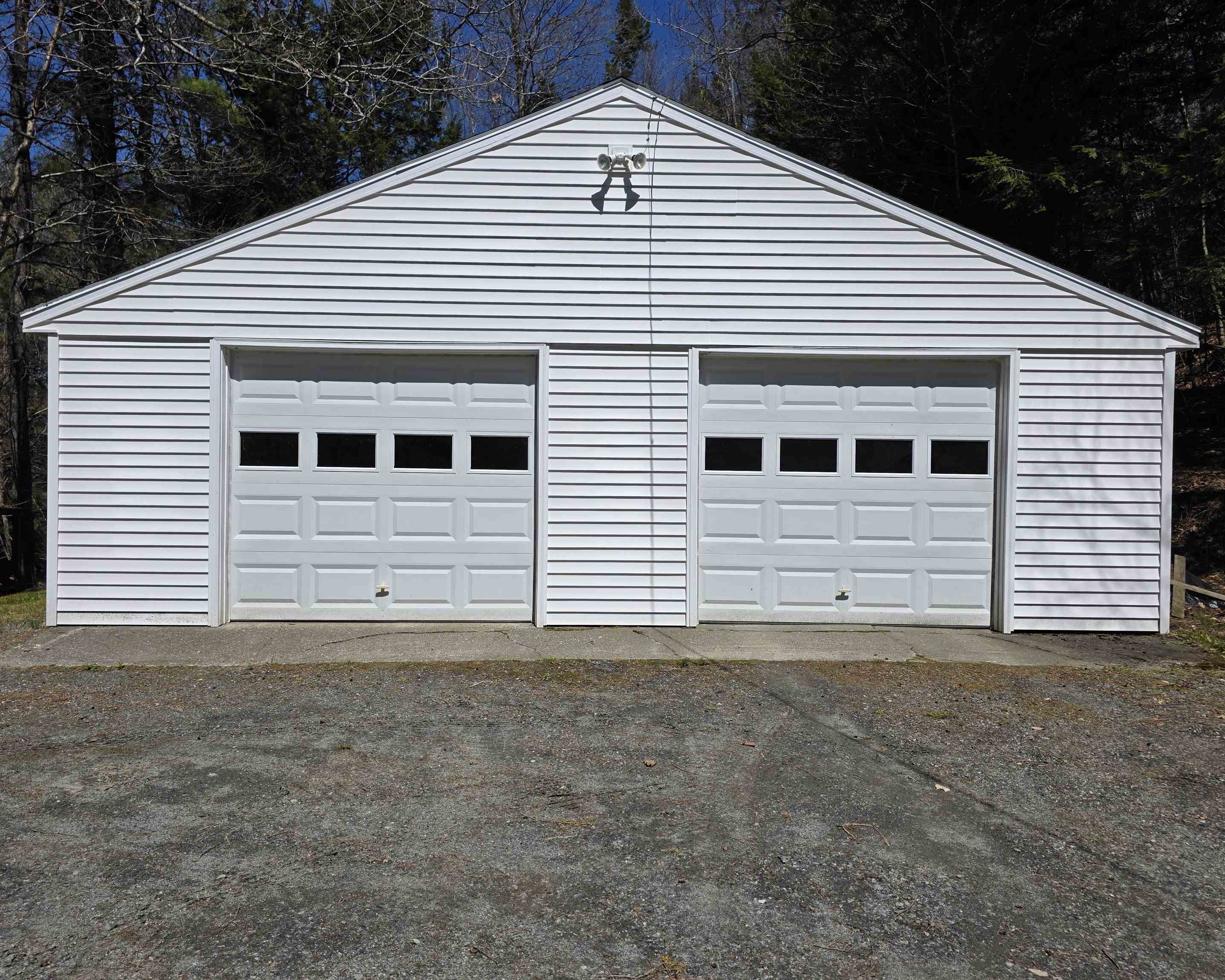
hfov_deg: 70.3
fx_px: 870
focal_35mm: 24
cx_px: 593
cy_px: 490
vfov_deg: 58.8
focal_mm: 6.3
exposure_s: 1/7944
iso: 50
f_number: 1.7
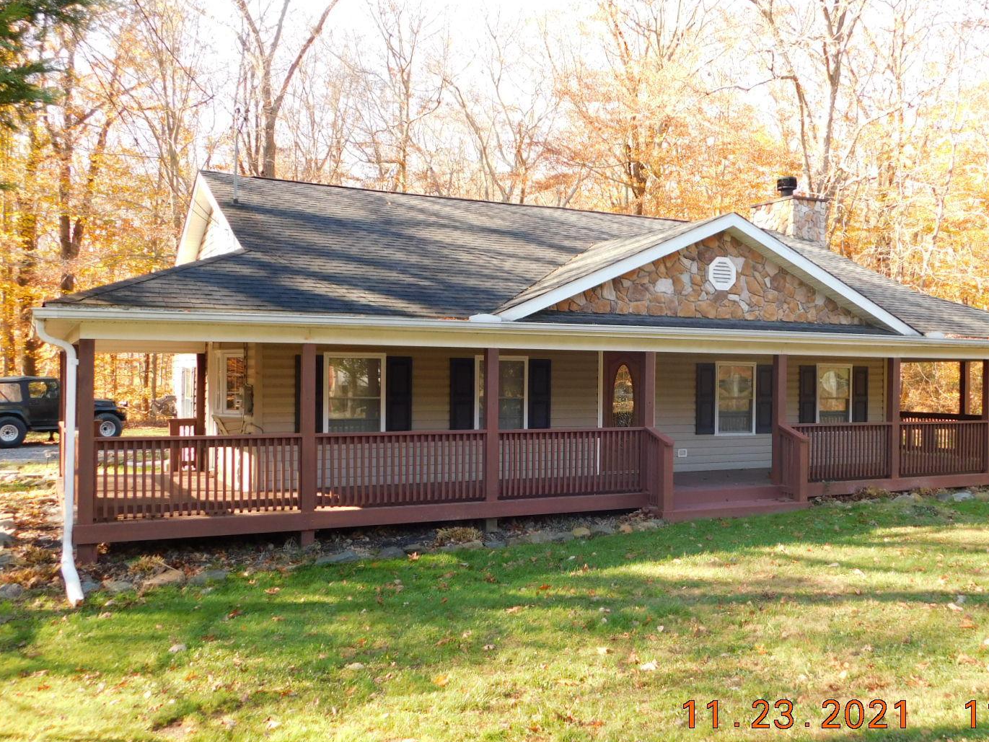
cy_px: 373
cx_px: 571
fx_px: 1000
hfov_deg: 52.4
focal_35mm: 35
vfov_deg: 40.7
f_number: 3.2
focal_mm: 5.3
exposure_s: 1/125
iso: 125
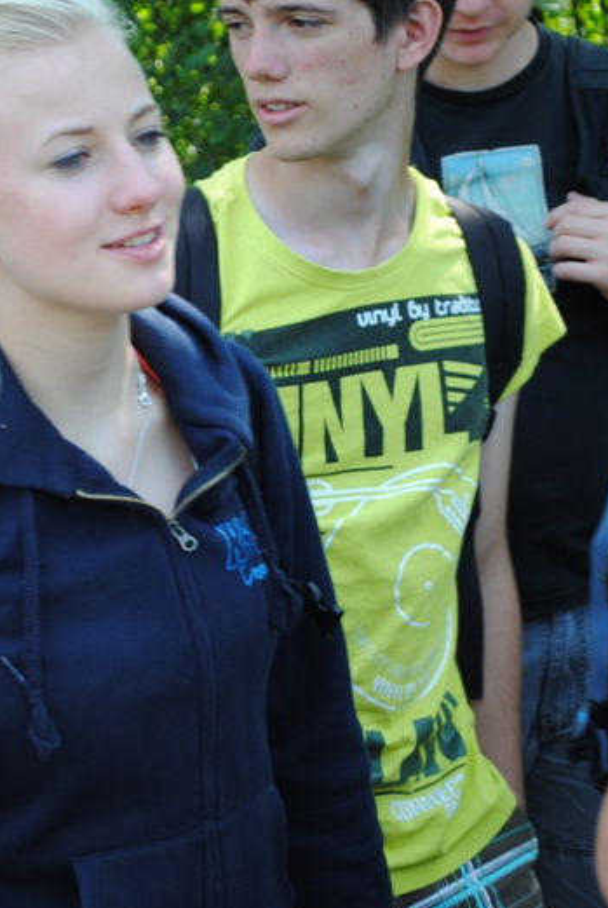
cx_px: 200
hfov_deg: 10.8
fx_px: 3201
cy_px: 349
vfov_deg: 16.1
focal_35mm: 127
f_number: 5.6
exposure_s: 1/80
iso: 200
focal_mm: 55
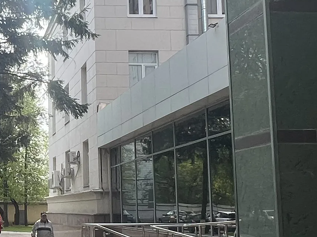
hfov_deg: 29.3
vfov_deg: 24.0
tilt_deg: +7.6
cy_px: 128
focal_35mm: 61
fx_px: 559
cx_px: -11
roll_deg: +0.5
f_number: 1.8
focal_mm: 1.57
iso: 32
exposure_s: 1/664
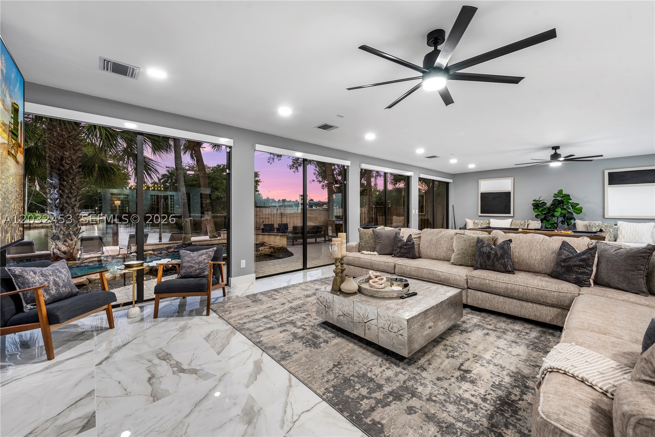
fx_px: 255
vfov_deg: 81.2
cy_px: 218
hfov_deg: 104.2
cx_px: 328
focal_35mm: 14
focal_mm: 14
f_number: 8
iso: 100
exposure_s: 1/2.5
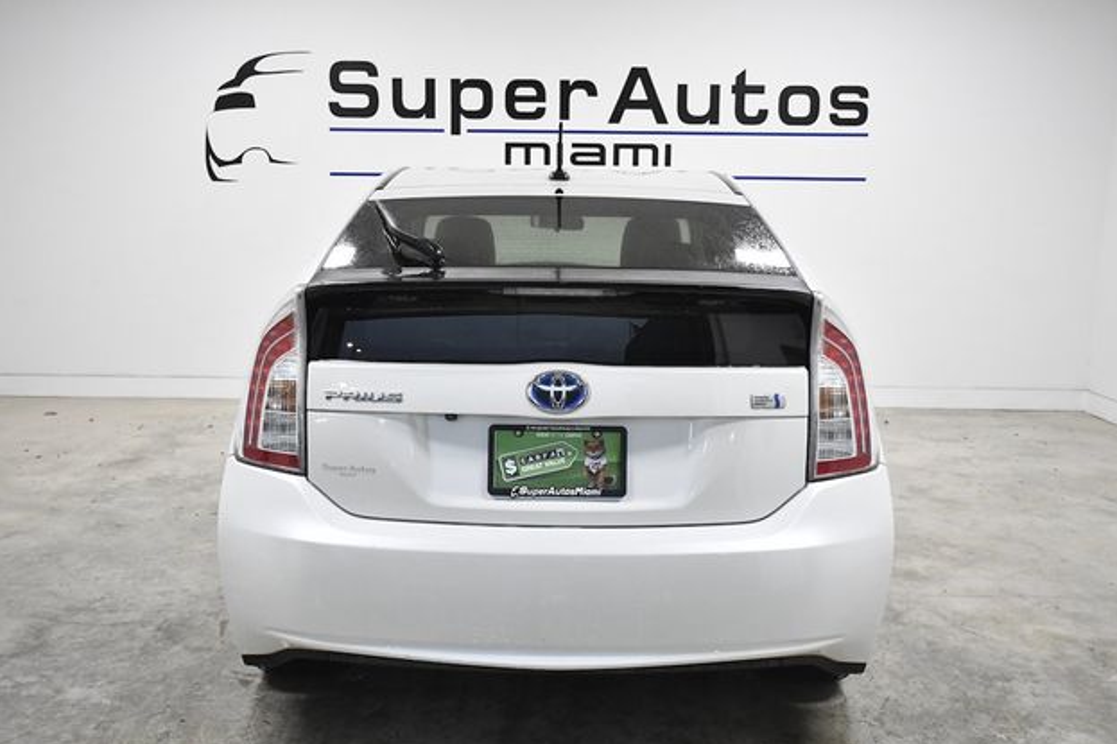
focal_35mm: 37
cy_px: 376
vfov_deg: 35.9
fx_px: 1148
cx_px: 559
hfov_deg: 51.9
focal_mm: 24
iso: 2500
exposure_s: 1/640
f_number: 4.5
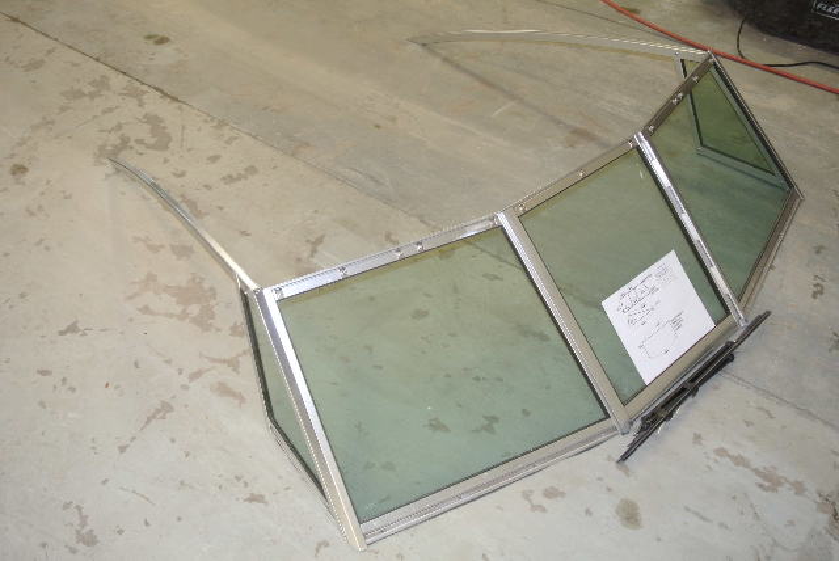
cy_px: 280
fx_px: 700
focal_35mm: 30
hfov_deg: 61.9
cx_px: 420
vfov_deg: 43.7
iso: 560
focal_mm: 11.4
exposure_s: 1/60
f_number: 3.5
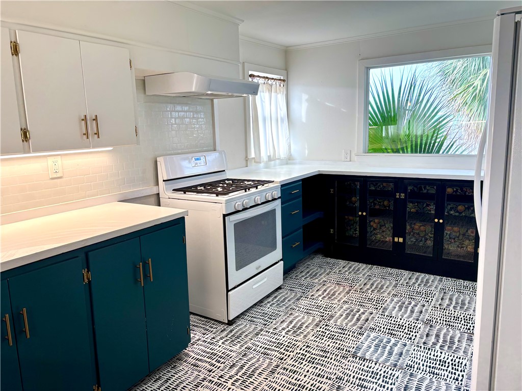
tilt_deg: -10.7
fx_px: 392
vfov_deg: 53.1
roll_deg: +0.9
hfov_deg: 67.3
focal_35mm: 26
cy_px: 196
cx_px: 261
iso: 40
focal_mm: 5.96
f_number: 1.6
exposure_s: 1/120
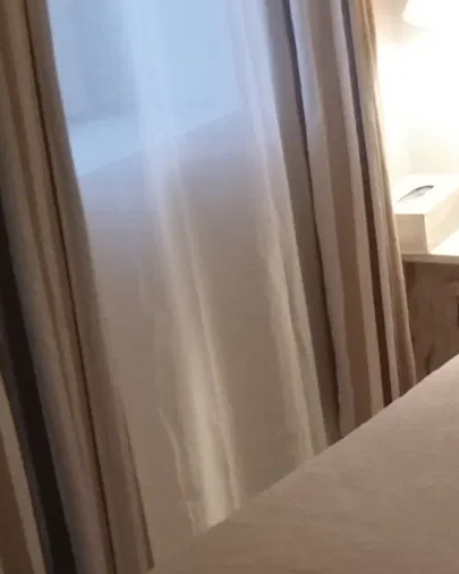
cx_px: 894
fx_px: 1816
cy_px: 216
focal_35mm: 107
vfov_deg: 17.9
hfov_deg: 12.7
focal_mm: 3.59
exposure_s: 1/20
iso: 638
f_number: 1.8
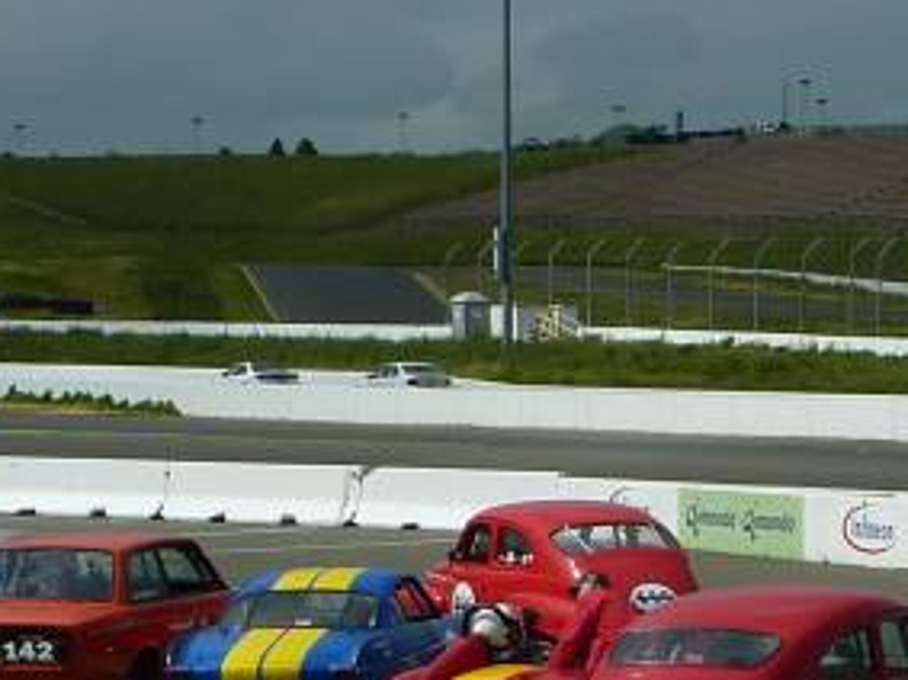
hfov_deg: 11.5
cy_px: 795
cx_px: 715
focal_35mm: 172
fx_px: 4510
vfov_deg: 8.5
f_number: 5.6
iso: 80
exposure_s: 1/800
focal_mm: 7.3
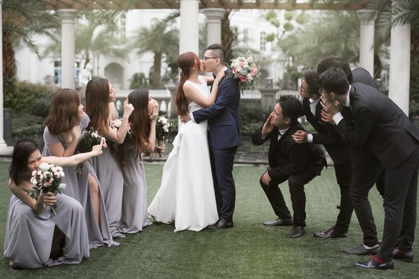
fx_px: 675
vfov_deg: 23.4
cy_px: 140
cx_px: 210
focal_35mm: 58
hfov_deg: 34.5
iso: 320
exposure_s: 1/1000
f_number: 2.2
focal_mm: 58
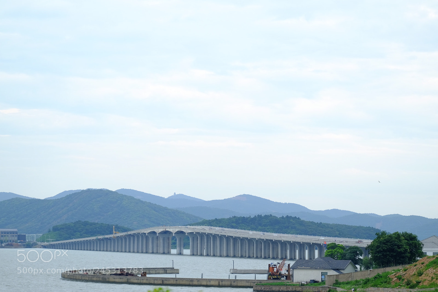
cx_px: 219
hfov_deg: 15.2
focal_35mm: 135
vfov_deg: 10.2
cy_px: 146
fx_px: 1643
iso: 200
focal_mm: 90
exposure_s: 1/170
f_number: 5.6
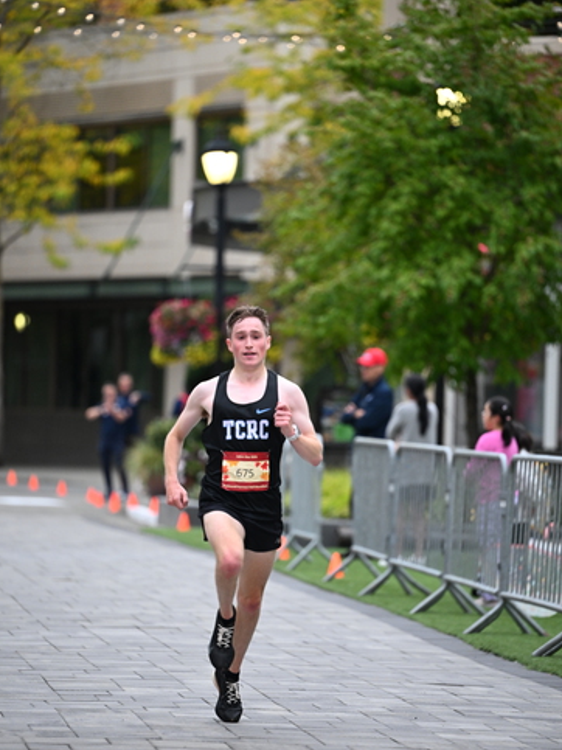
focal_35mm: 197
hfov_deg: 7.5
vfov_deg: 10.0
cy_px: 388
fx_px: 4266
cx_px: 279
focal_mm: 180
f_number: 2.8
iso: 1600
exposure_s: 1/1000
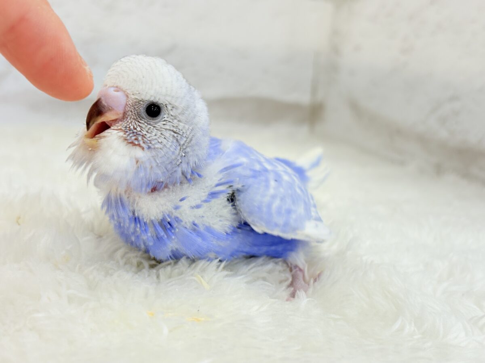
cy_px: 182
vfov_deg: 28.0
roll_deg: -2.6
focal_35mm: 52
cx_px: 242
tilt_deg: -12.2
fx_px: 729
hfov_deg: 36.8
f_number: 1.6
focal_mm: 5.96
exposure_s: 1/100
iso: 64
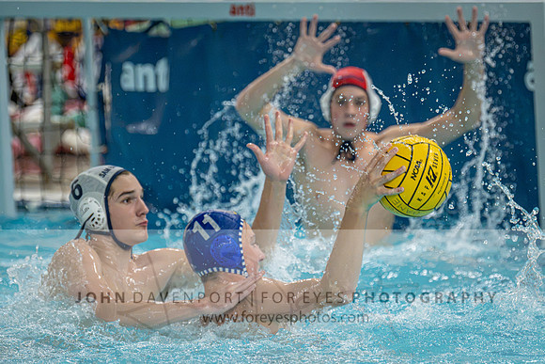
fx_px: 3771
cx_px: 314
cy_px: 216
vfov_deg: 5.5
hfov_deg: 8.3
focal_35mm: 249
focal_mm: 200
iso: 12800
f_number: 4
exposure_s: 1/1000
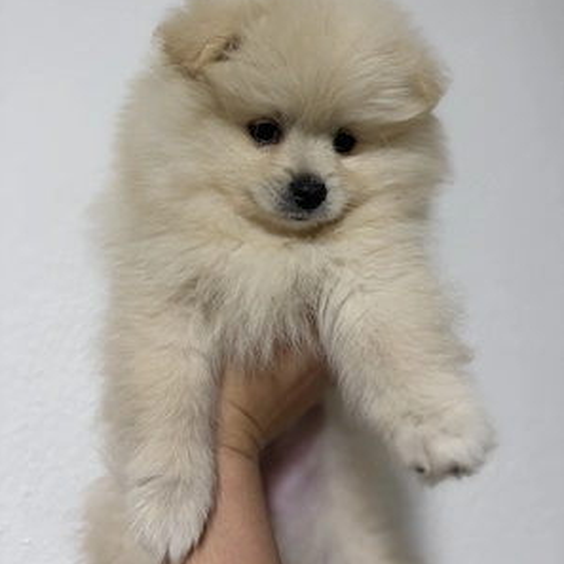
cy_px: 218
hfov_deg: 52.5
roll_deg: -1.1
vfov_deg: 52.1
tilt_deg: +7.3
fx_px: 571
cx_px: 283
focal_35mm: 31
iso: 160
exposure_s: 1/50
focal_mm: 5.96
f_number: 1.6
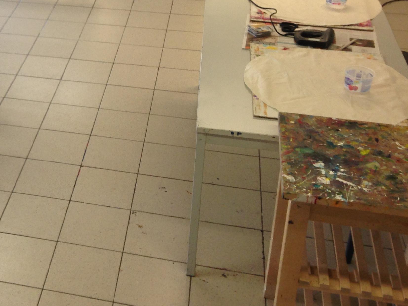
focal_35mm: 65
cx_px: 12
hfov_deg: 28.2
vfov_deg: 22.1
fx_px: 766
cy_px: 36
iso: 50
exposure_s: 1/20
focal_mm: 4.12
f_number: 2.4
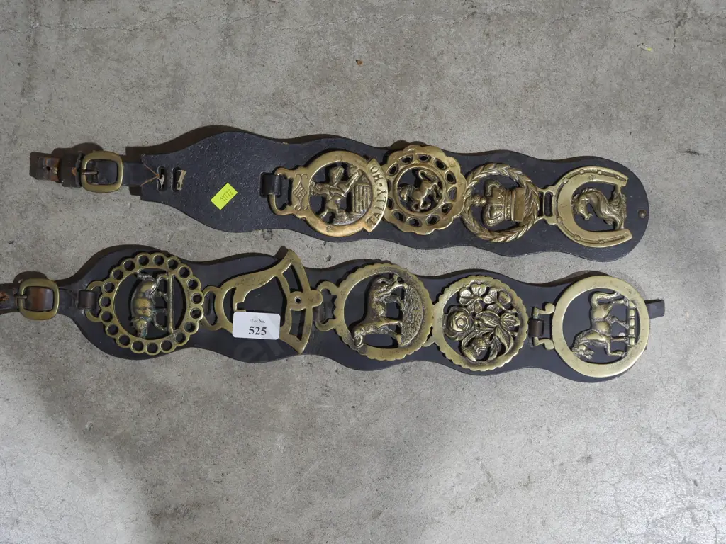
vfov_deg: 30.3
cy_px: 272
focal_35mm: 48
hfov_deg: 39.7
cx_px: 363
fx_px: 1007
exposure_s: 1/60
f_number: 5.2
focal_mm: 24
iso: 640
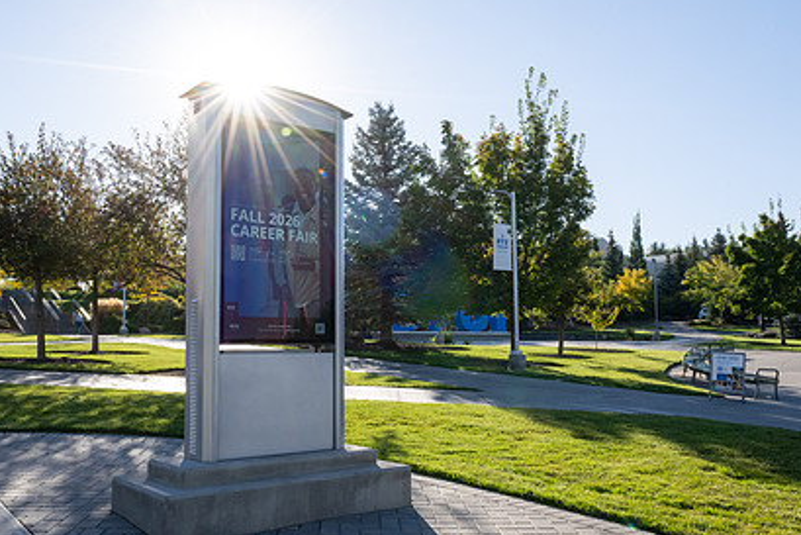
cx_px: 437
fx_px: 757
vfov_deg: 38.8
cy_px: 305
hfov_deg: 55.7
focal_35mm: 34
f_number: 18
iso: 800
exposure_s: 1/250
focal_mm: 24
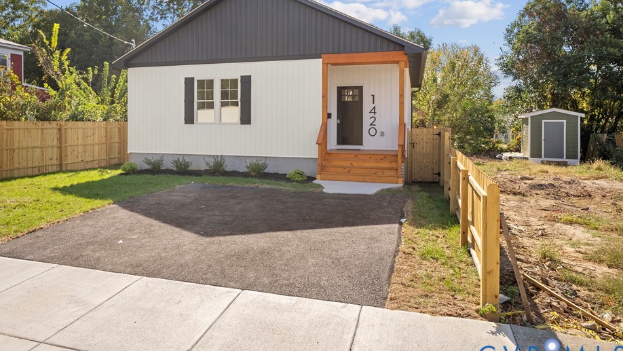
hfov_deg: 70.1
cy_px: 130
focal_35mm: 27
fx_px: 440
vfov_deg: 43.1
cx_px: 258
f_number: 4
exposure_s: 1/320
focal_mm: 21.5
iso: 125
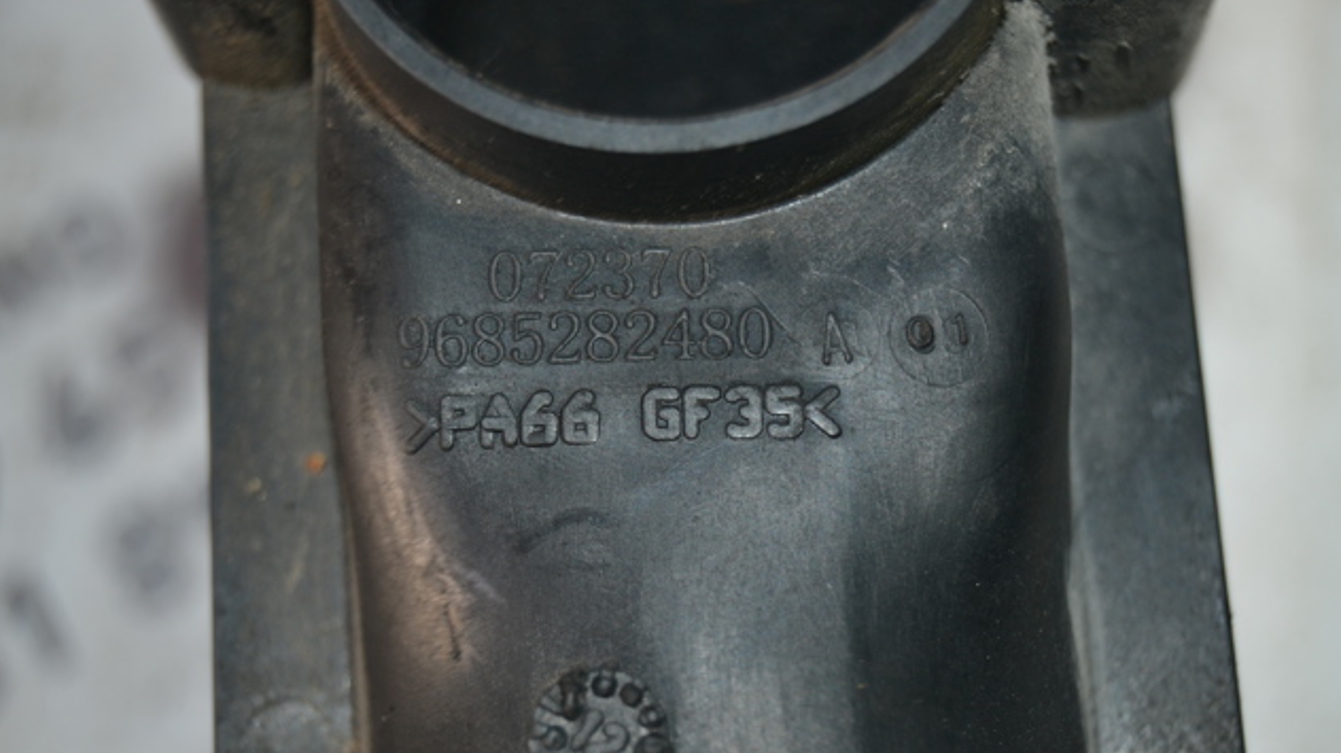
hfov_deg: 24.3
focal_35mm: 88
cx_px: 666
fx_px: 3111
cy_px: 439
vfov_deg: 13.8
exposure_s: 1/60
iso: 360
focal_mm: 55
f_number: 5.6
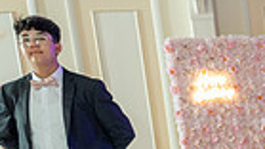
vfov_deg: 9.1
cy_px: 306
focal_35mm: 125
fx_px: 878
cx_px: 543
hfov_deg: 14.2
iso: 400
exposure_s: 1/100
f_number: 2.8
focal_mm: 24
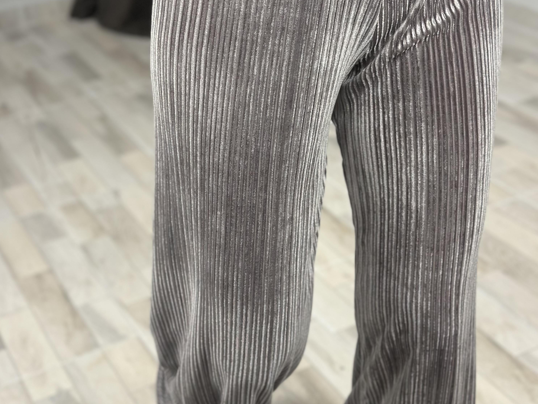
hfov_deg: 29.8
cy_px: 163
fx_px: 1010
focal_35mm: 65
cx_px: 265
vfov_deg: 22.6
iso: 160
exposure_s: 1/100
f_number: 1.78
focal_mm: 6.86
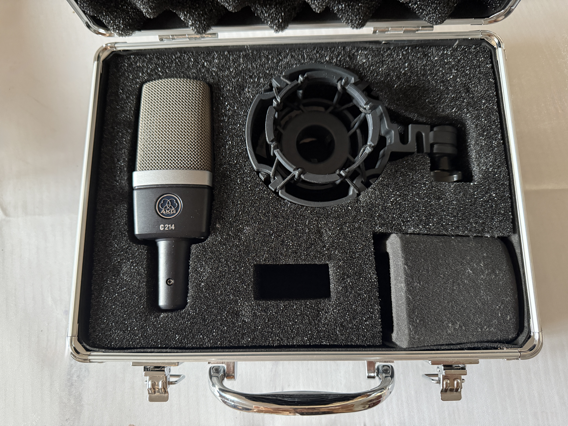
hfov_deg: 71.6
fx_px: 394
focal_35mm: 24
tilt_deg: -77.9
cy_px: 213
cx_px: 284
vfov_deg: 56.8
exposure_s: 1/37
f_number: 1.78
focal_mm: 6.76
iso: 1000
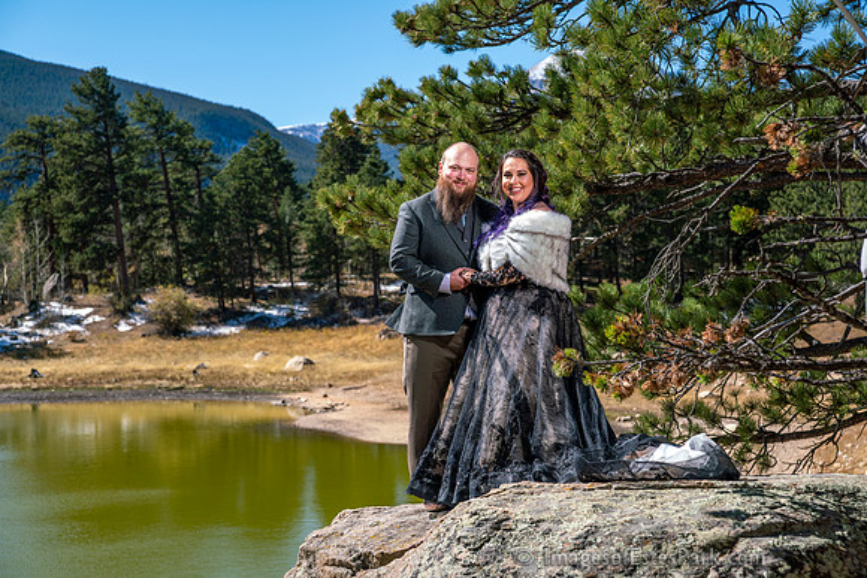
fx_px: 1445
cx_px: 434
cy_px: 289
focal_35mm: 60
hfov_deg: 33.4
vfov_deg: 22.6
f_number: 5
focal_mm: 60
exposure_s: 1/1000
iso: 100
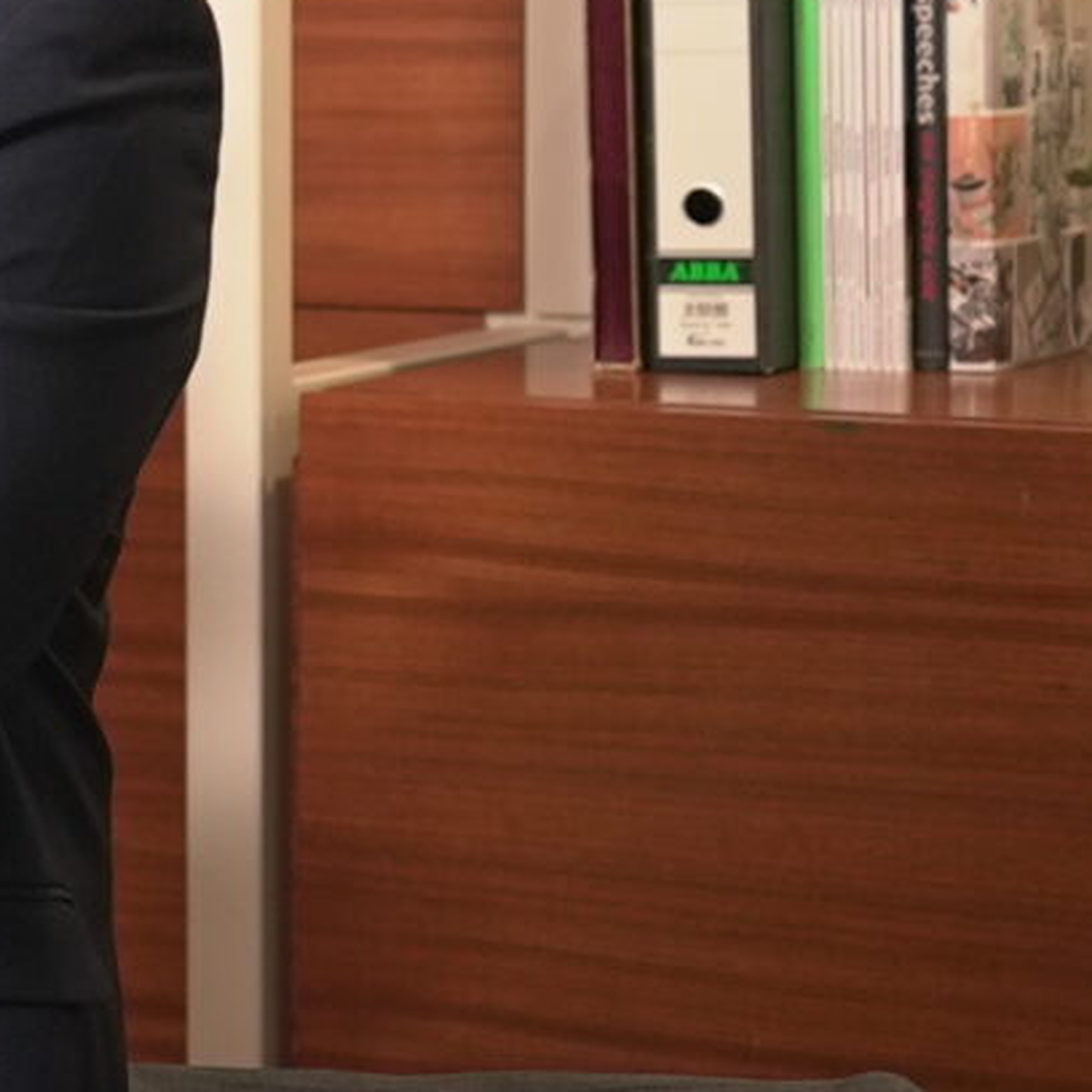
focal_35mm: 144
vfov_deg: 12.1
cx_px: -375
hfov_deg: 11.8
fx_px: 5139
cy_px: 177
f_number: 2.8
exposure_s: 1/100
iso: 500
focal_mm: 24
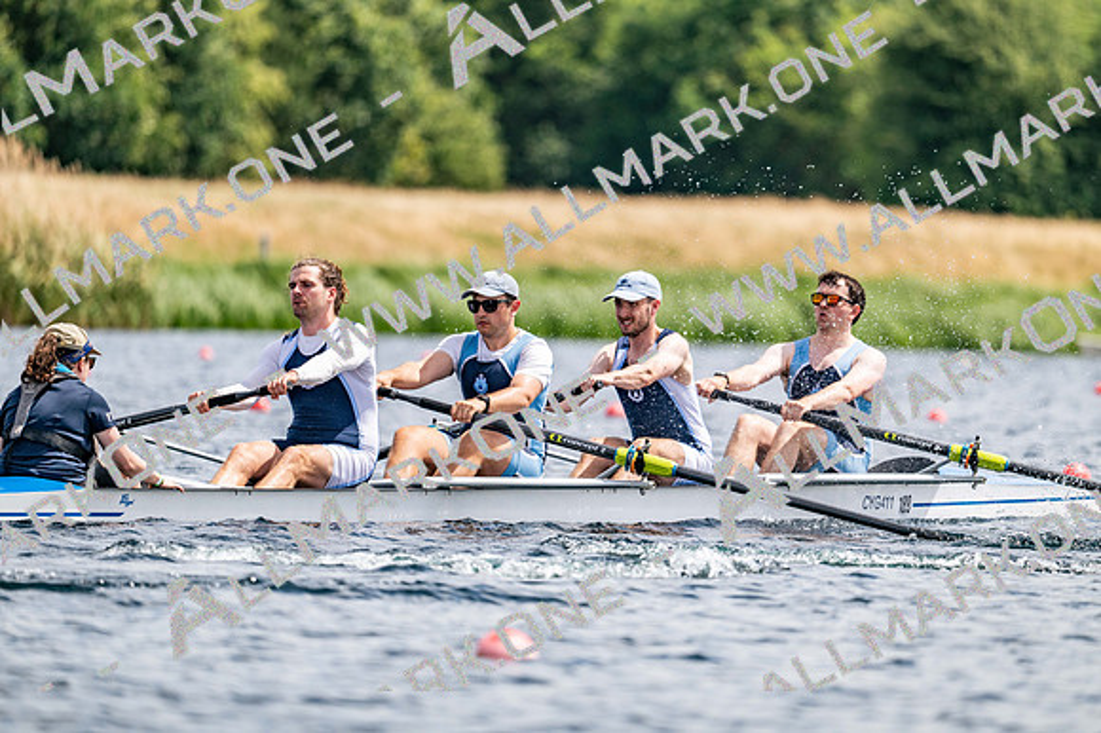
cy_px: 366
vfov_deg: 3.4
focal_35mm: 400
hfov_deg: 5.2
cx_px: 550
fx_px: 12229
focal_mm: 400
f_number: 4.5
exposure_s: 1/2500
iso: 280
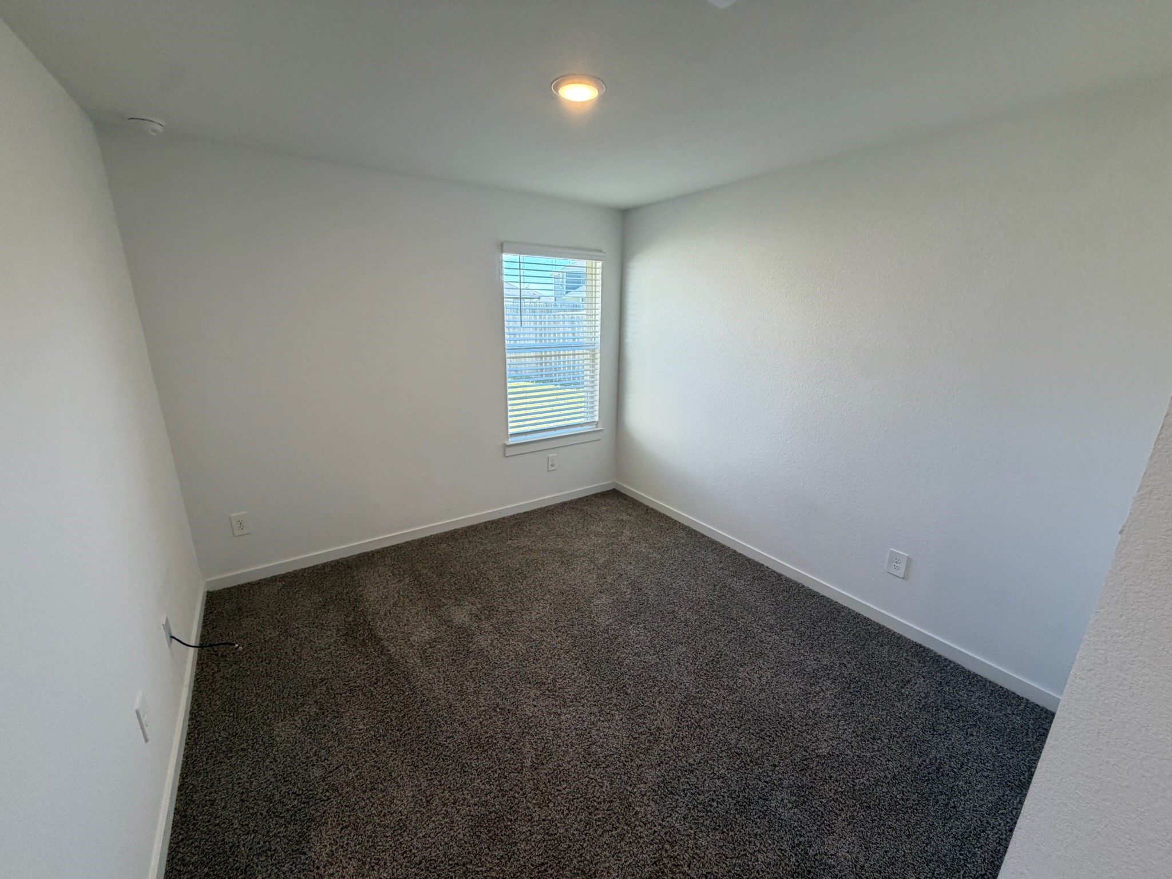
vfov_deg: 85.7
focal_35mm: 14
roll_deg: -0.3
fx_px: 474
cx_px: 586
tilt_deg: -15.9
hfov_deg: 102.1
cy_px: 440
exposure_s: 1/120
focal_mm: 2.22
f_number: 2.2
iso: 200
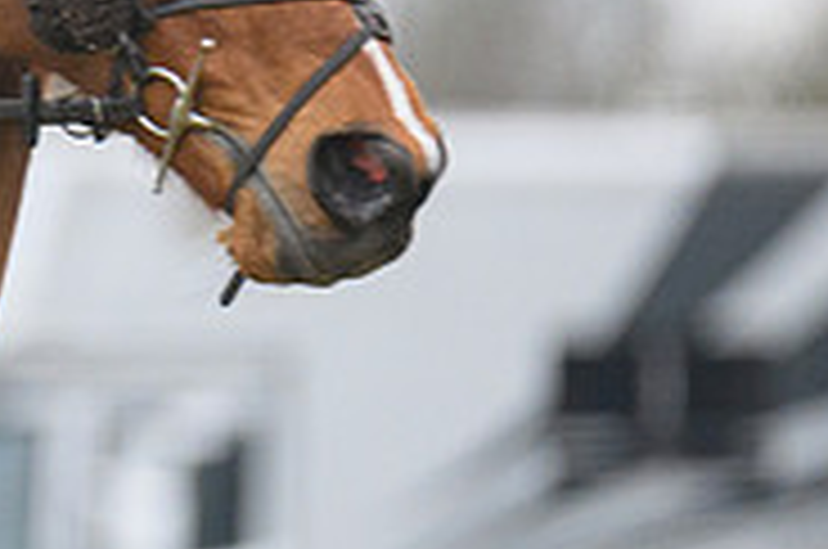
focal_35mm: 1345
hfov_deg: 1.5
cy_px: 54
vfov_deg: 1.0
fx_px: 30881
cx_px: -743
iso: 1250
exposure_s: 1/1000
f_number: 5
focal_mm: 300
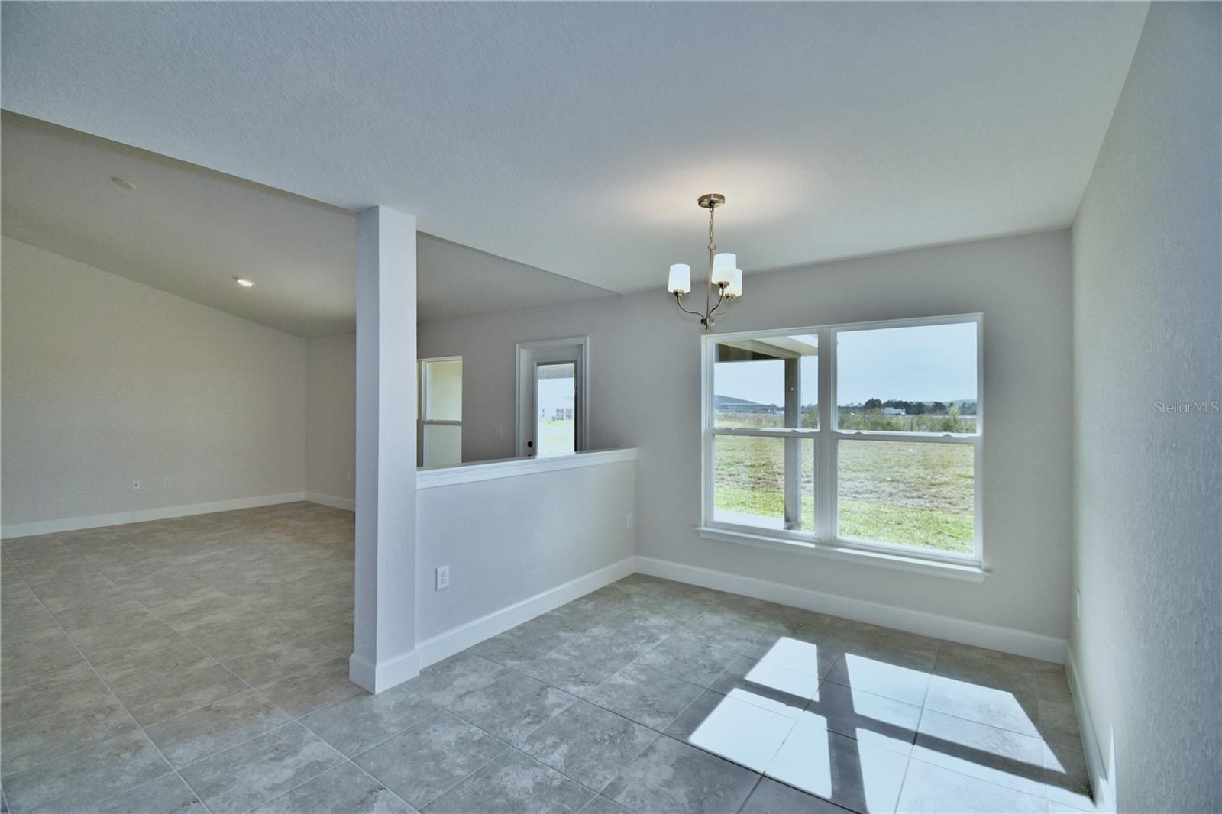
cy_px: 407
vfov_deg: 77.3
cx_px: 611
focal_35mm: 15
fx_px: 509
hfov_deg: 100.4
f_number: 4.5
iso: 100
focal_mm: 10
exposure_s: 1/200
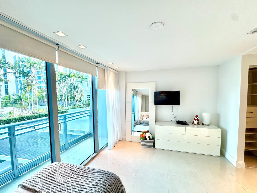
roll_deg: +0.8
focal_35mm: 15
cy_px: 102
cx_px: 130
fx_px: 111
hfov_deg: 98.2
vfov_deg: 81.7
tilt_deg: -2.6
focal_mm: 2.22
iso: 40
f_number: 2.2
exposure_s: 1/147
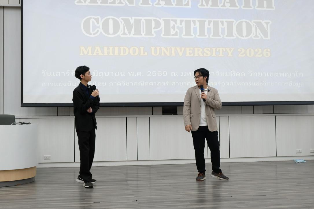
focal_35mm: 47
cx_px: 157
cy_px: 104
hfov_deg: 41.9
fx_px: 410
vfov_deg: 28.6
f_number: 4.7
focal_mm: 31.4
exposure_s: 1/60
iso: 500
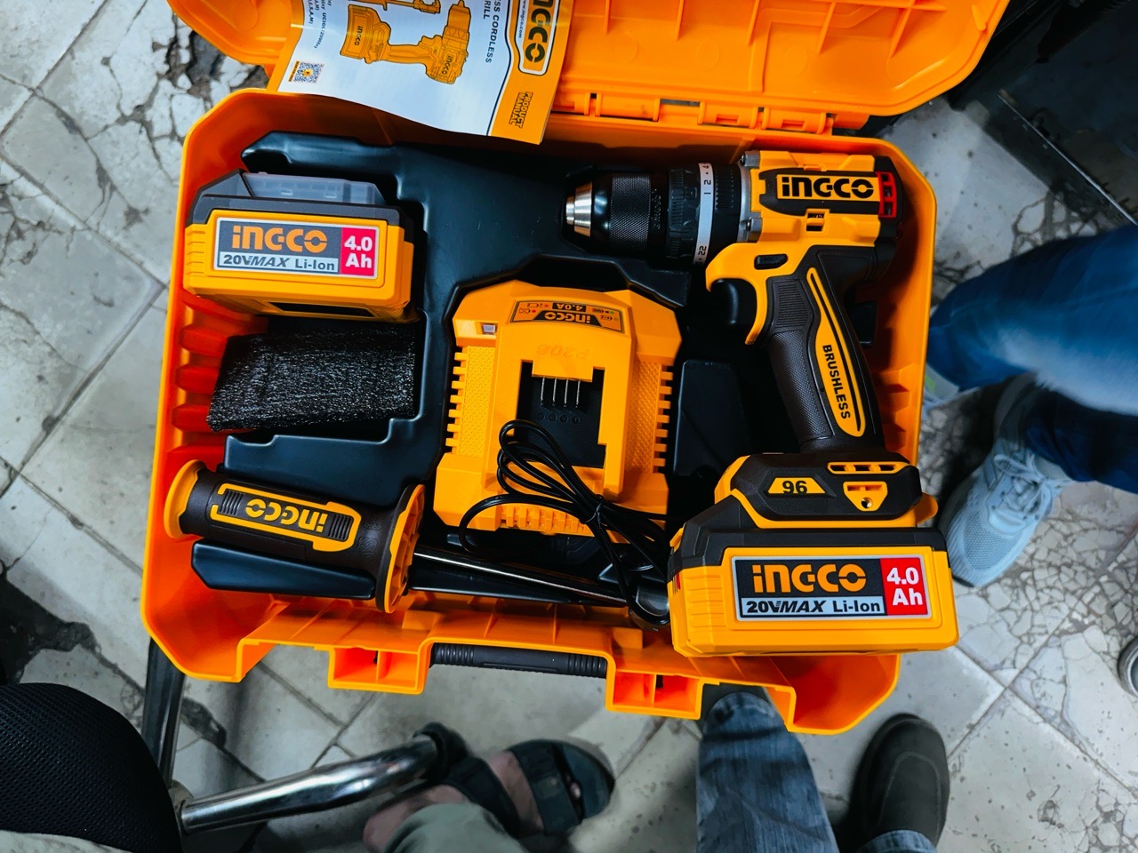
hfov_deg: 71.6
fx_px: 789
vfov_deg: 56.8
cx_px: 569
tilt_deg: -88.5
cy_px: 426
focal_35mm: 24
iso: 80
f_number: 1.78
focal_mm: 6.86
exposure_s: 1/17
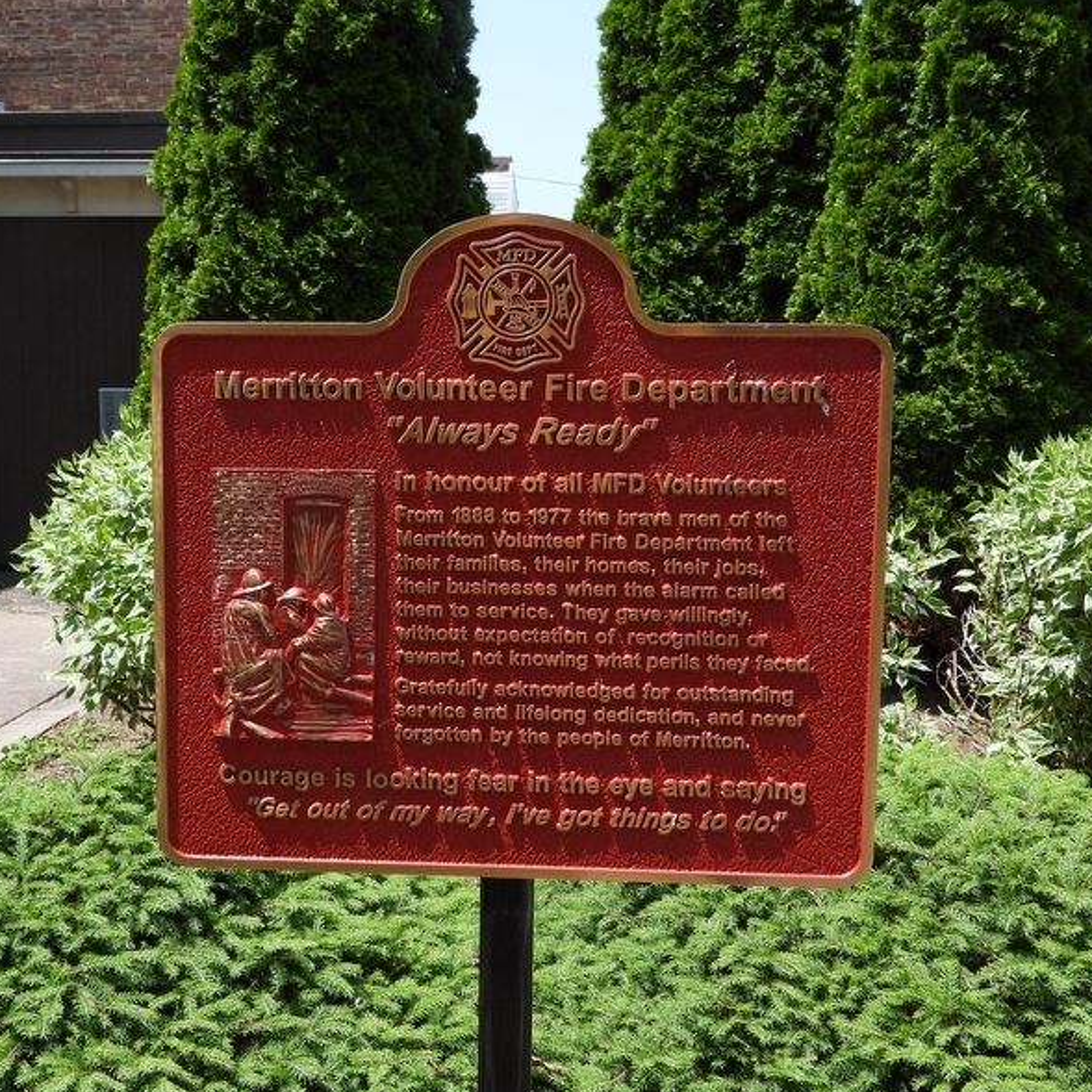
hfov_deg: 39.7
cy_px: 545
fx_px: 1499
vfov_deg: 40.0
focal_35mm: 42
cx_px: 404
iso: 100
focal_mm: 6.3
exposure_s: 1/640
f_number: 3.2
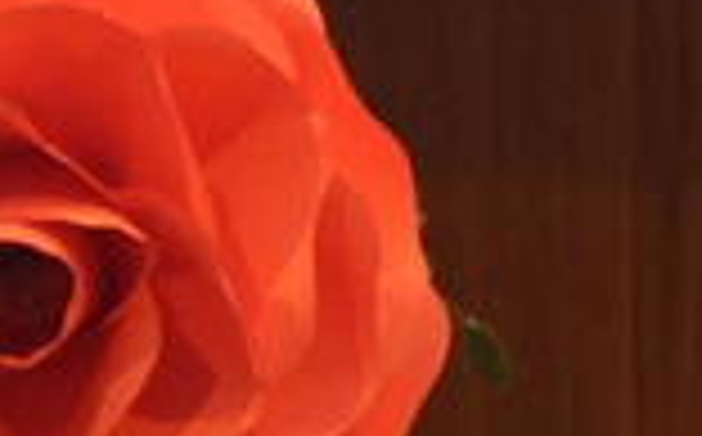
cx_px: -400
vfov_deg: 2.4
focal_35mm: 550
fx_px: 10507
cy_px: -310
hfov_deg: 3.8
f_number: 2.8
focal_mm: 70
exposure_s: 1/125
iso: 6400
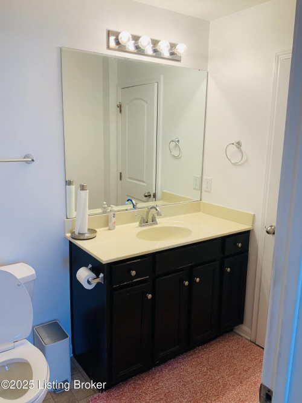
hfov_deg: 48.2
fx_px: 337
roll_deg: +0.3
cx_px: 151
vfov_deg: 61.7
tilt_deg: -12.8
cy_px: 202
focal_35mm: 29
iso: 50
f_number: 1.8
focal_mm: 3
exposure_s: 1/120
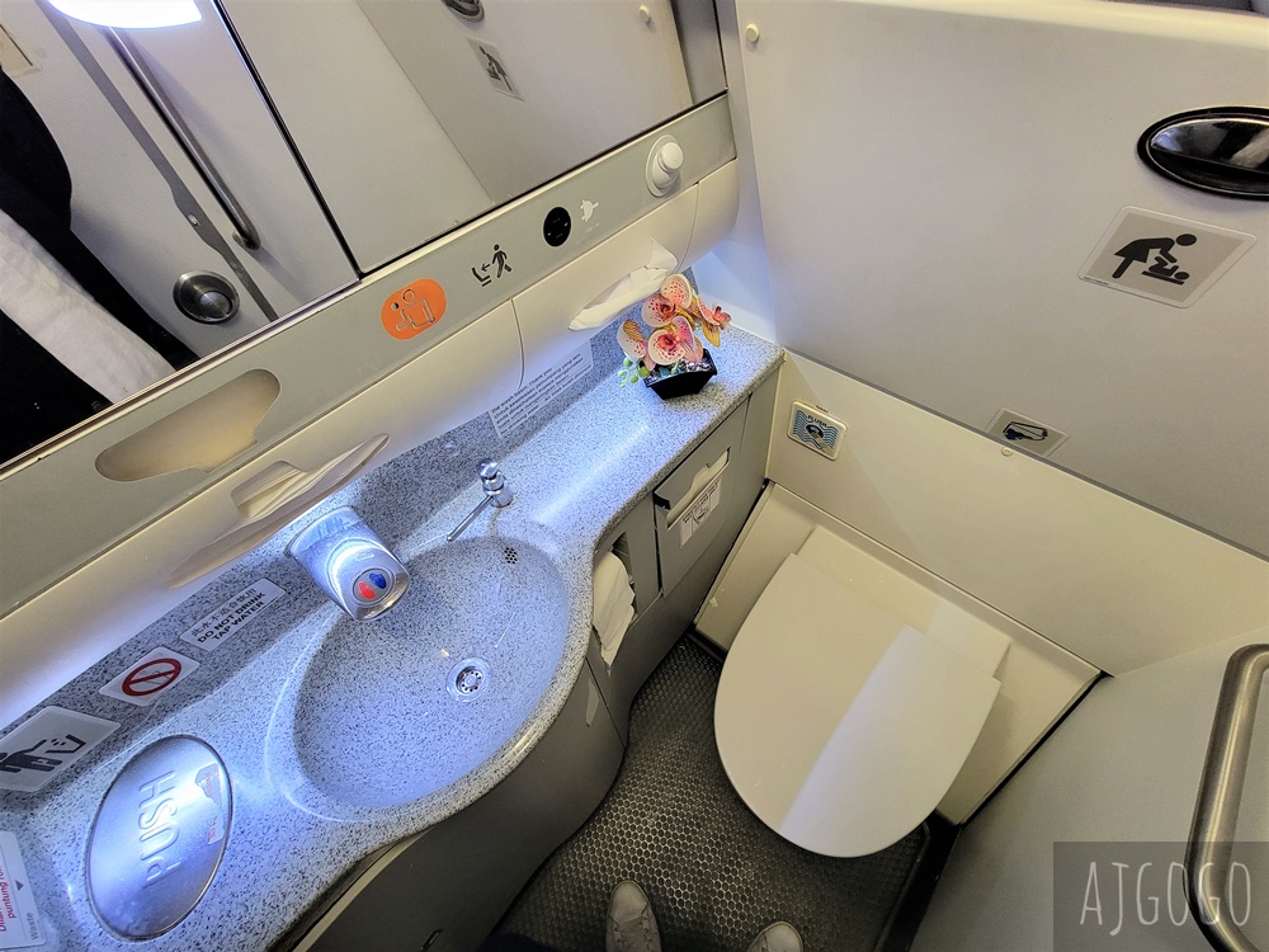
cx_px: 634
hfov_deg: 106.2
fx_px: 477
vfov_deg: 89.9
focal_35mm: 13
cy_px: 476
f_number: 2.2
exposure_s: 1/31
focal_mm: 2.2
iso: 400
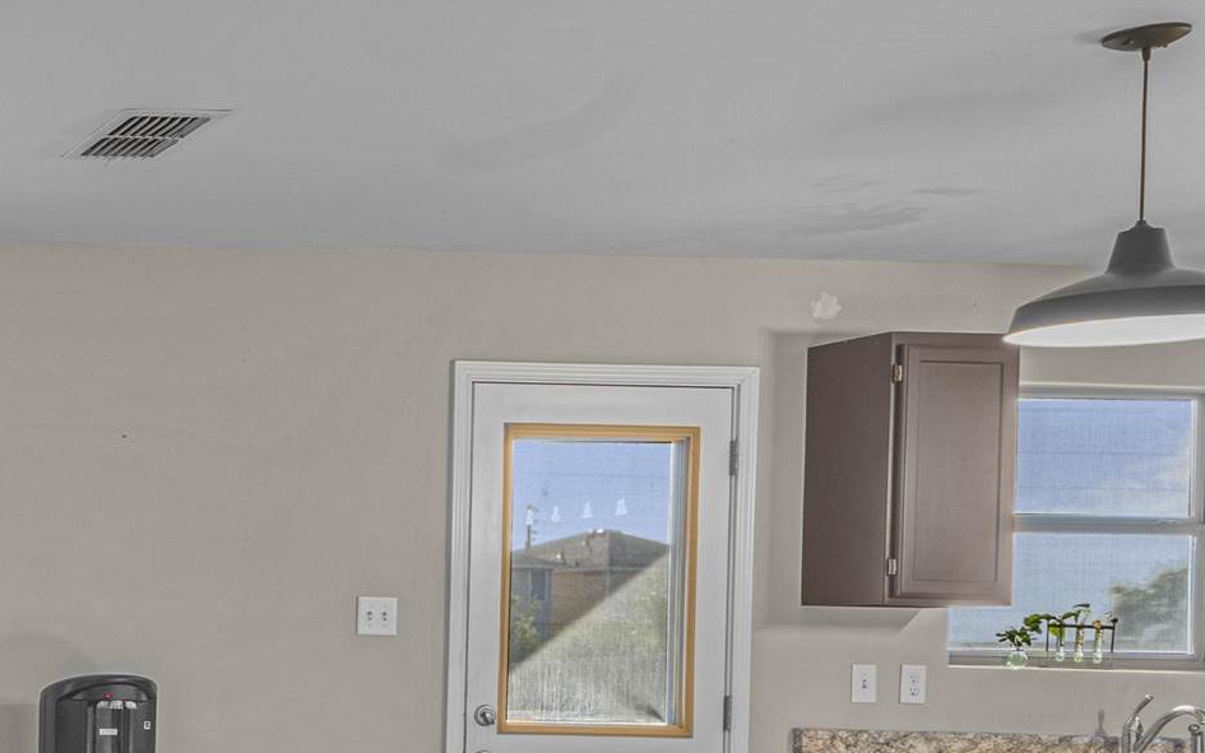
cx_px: -610
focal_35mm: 53
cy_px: 661
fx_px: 1741
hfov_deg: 26.9
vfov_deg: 23.8
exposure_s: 1
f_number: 9
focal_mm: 16
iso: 200
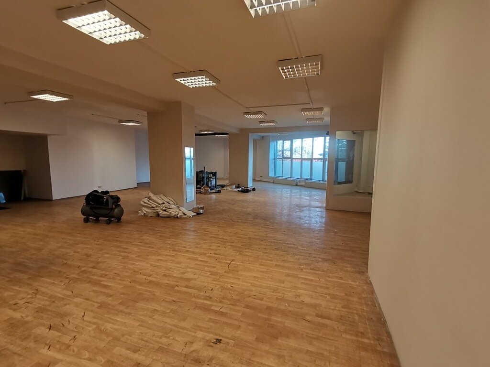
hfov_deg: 91.0
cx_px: 245
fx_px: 241
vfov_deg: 74.7
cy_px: 184
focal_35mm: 17
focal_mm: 1.78
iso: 200
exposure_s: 1/100
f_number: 2.4
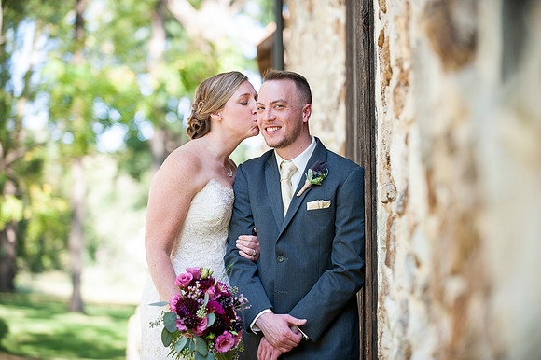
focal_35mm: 110
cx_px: 270
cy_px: 180
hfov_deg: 18.6
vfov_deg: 12.4
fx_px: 1652
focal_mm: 110
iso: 400
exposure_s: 1/640
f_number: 2.8
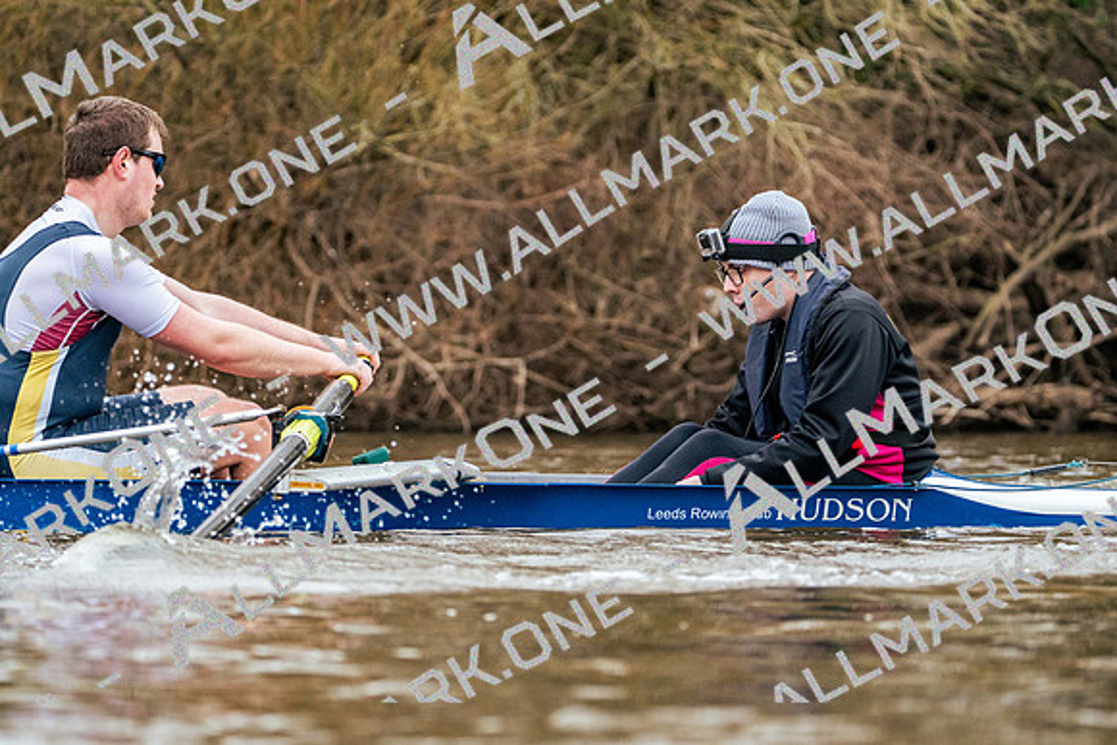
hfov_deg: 8.1
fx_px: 7914
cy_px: 372
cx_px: 558
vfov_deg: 5.4
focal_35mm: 255
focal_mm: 255
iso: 5000
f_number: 6.3
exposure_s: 1/2000
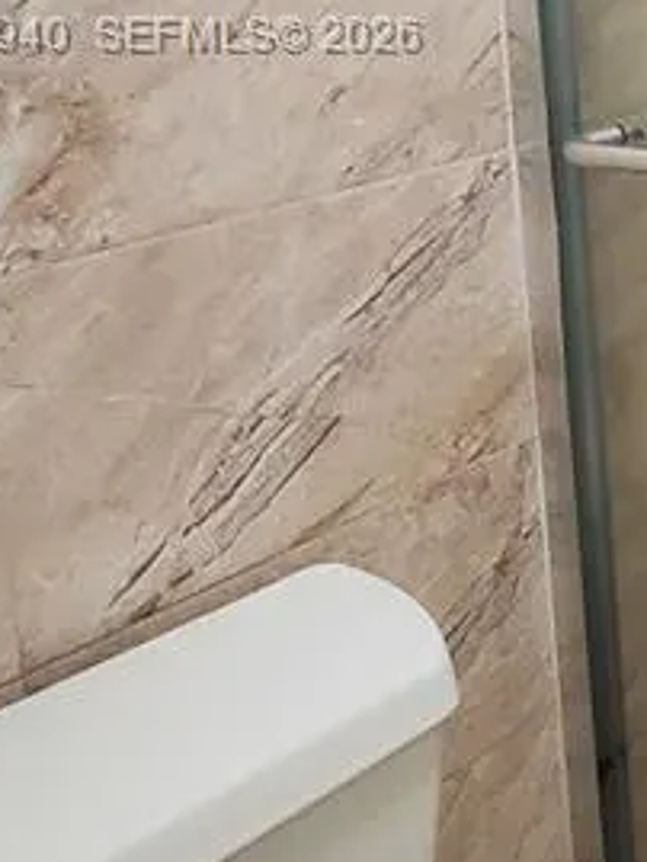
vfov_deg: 31.2
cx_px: 1268
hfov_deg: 18.0
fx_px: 1444
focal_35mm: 58
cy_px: 38
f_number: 2.2
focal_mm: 1.8
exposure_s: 1/60
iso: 250
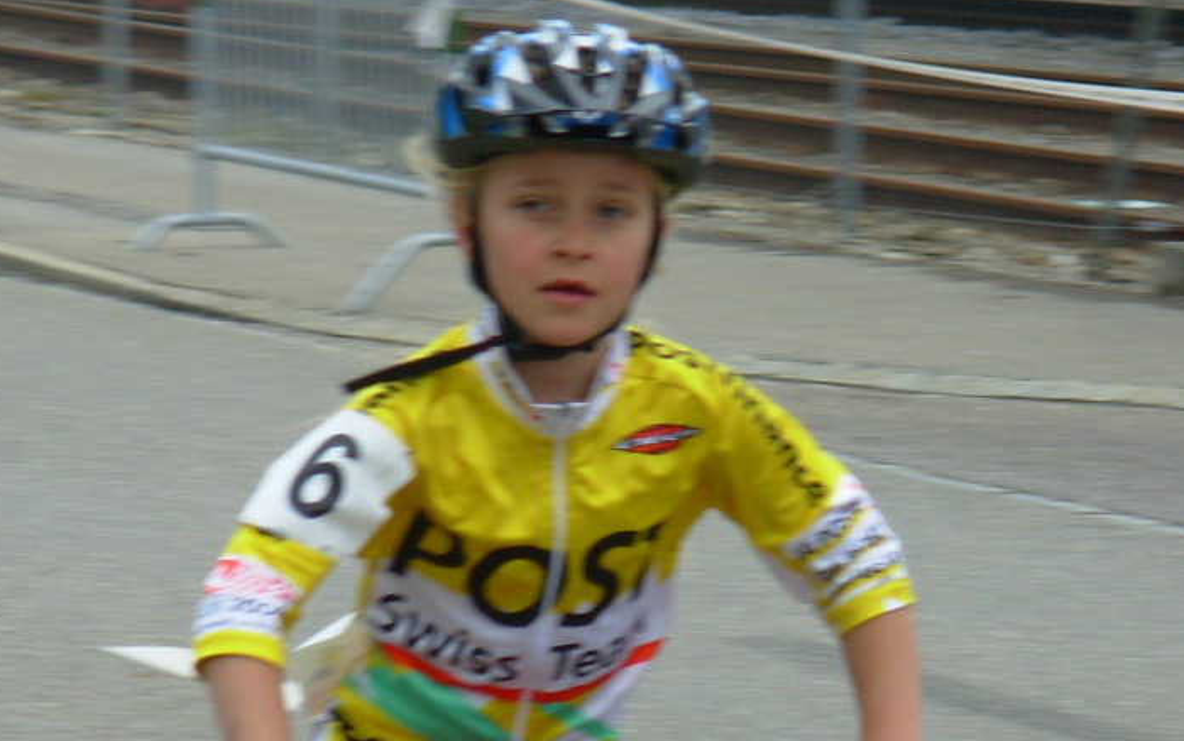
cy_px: 565
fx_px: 9006
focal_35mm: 279
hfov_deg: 7.5
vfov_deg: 4.7
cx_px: 611
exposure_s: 1/197
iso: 50
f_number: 5
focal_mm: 29.8
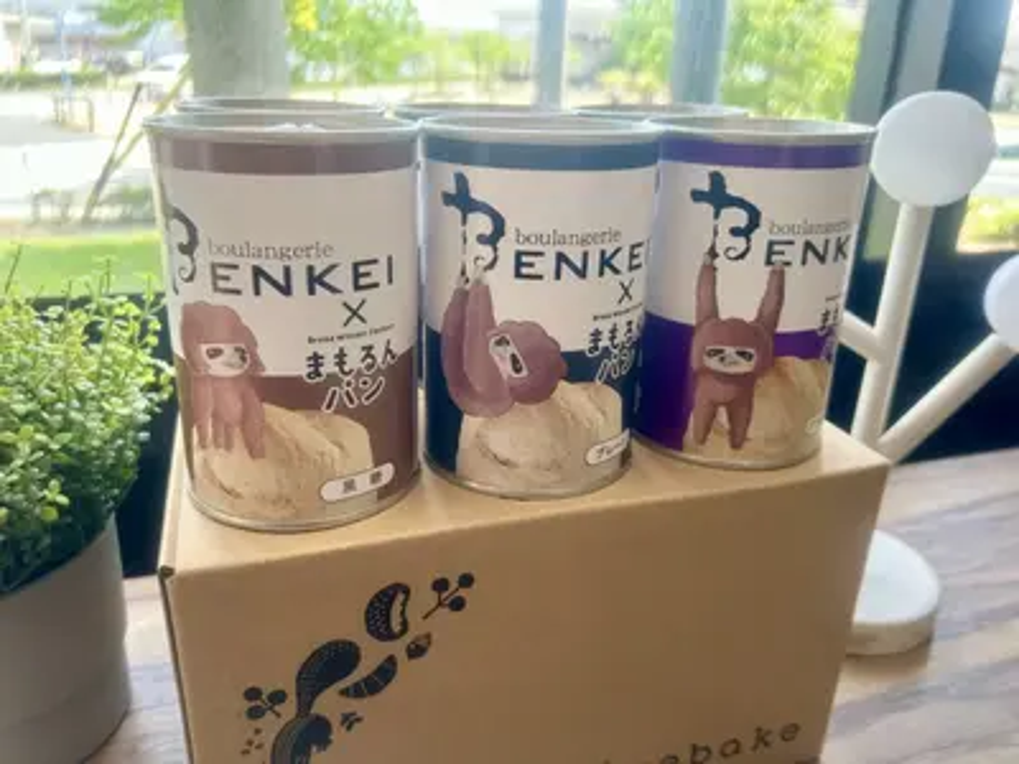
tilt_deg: -21.8
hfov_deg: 67.3
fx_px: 765
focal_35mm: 26
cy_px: 382
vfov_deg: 53.1
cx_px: 510
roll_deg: -1.4
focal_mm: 5.7
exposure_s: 1/171
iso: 50
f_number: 1.5
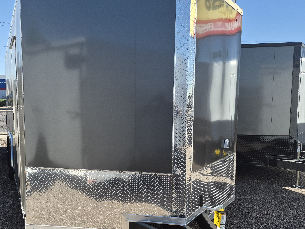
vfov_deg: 44.1
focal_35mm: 32
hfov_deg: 56.1
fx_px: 282
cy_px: 121
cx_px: 114
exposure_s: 1/3304
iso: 80
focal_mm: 5.4
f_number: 1.8
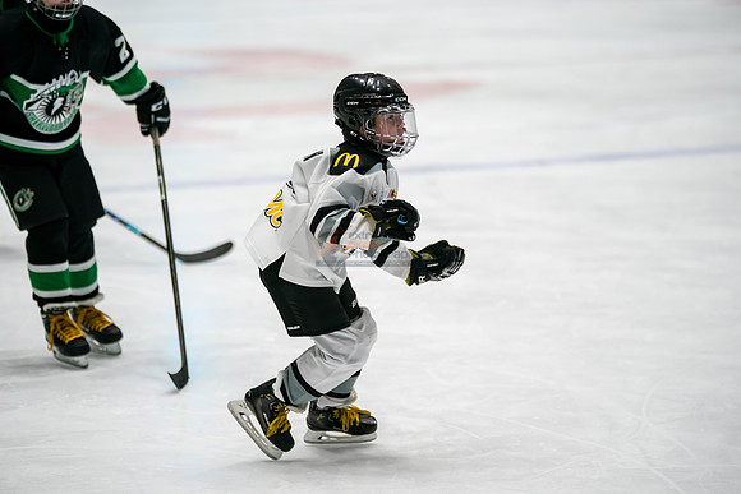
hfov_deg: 9.8
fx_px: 4303
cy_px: 247
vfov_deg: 6.6
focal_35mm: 209
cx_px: 370
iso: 3200
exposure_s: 1/1600
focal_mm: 209
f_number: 3.2
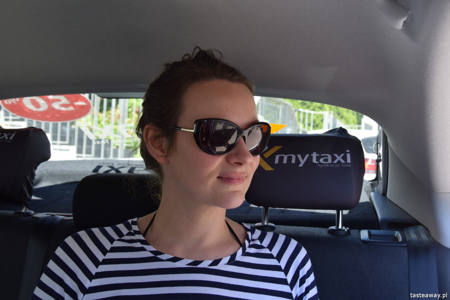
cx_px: 225
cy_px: 150
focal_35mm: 44
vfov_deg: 30.8
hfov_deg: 45.0
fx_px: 544
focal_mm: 29
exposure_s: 1/160
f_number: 6.3
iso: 400
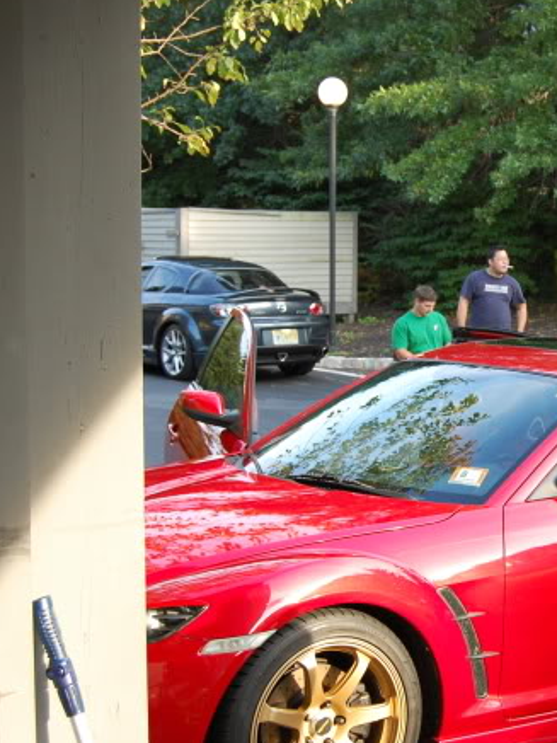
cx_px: 570
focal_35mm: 74
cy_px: 374
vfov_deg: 26.3
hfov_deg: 19.3
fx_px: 1588
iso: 320
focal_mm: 28
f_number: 5.6
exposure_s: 1/125
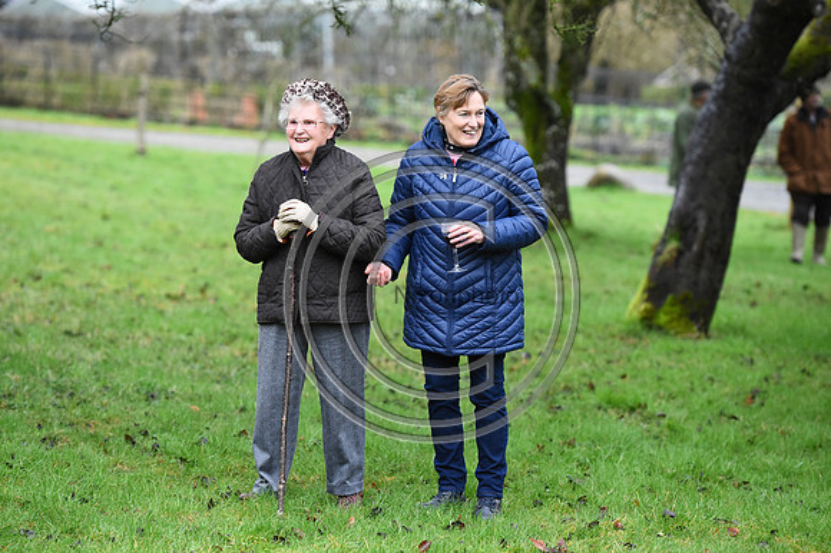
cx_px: 416
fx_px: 3114
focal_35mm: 135
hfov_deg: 15.2
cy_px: 276
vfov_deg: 10.1
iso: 3200
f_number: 3.5
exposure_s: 1/1250
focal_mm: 135
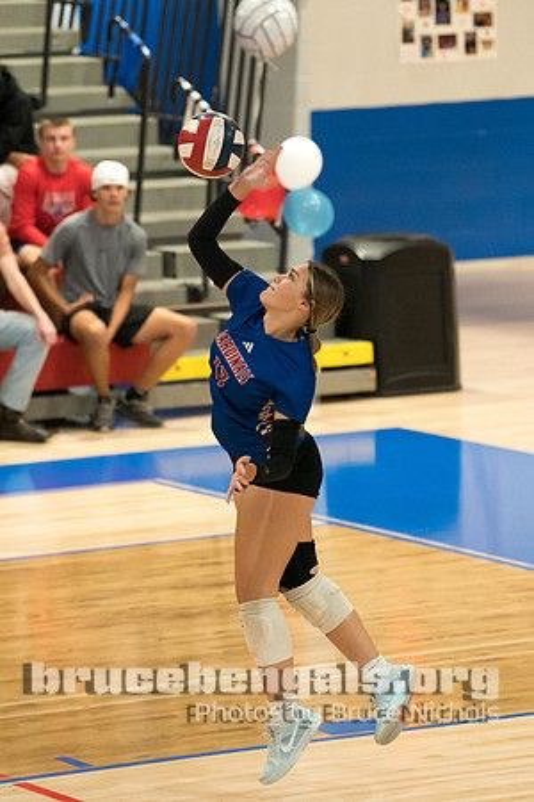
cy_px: 343
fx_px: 5469
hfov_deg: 5.6
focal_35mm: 246
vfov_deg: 8.4
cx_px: 253
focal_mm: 143
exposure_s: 1/1000
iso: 5000
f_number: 2.8
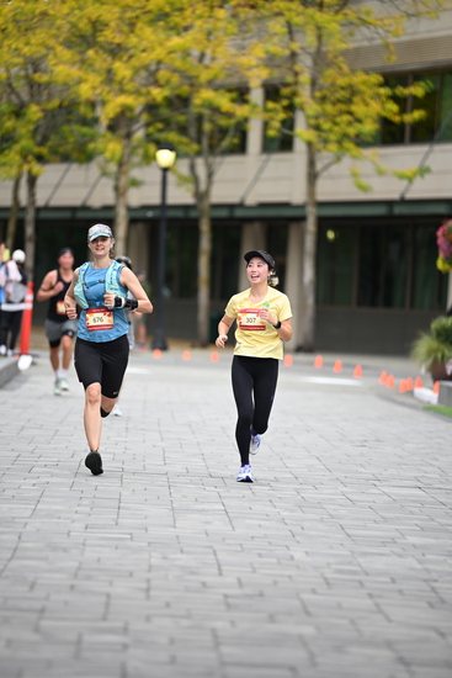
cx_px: 226
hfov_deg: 7.6
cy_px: 339
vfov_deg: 11.4
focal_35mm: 180
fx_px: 3388
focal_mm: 180
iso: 640
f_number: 2.8
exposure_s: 1/2000
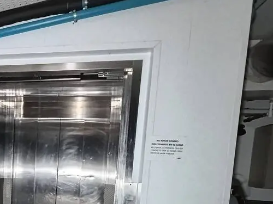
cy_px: 186
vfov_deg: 42.6
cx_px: 35
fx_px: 237
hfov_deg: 53.6
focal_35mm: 30
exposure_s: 1/33.3
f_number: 2.2
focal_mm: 1.65
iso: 640
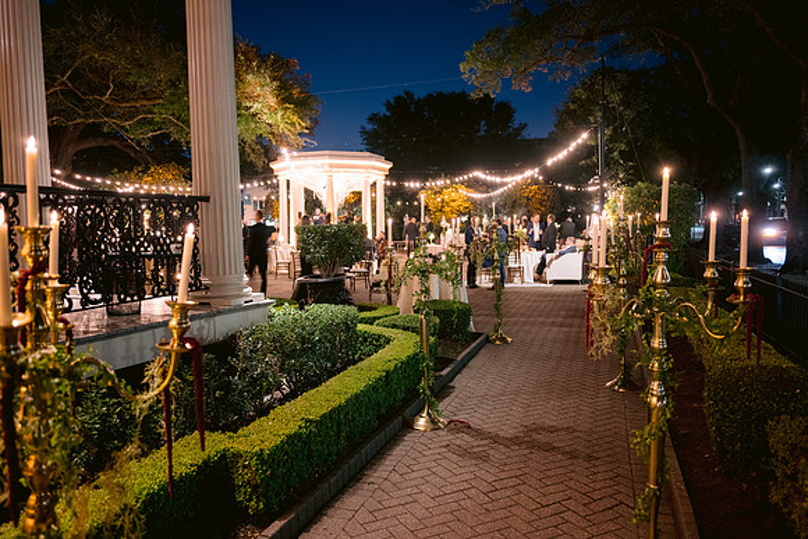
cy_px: 270
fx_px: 629
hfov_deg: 65.5
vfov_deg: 46.4
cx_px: 404
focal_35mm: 28
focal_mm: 28
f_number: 2.8
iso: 800
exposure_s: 1/4
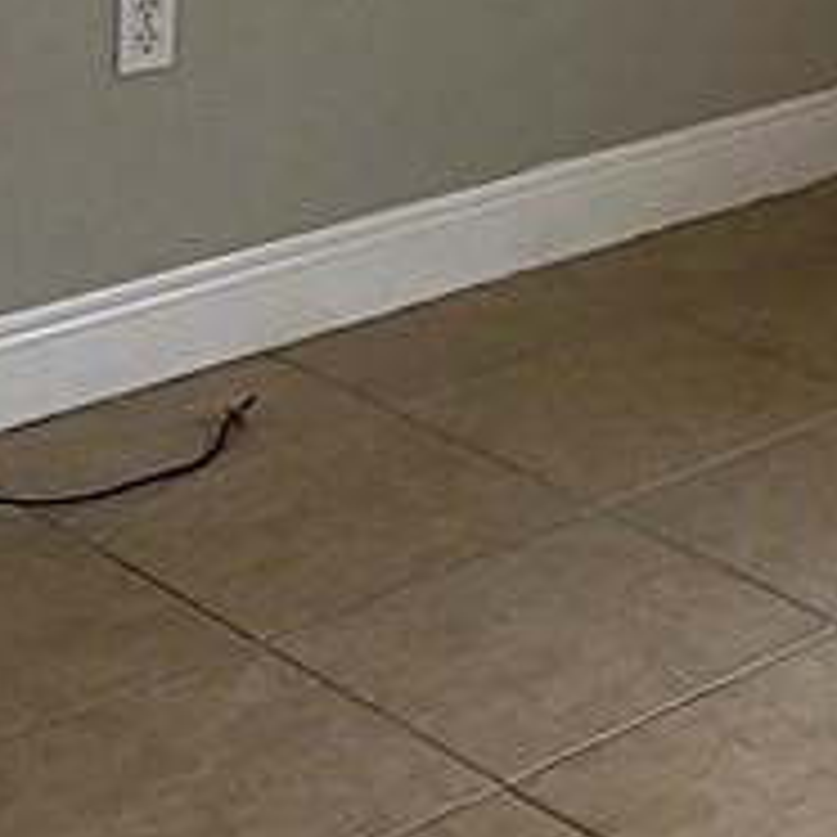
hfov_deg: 15.1
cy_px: -414
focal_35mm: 99
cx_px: 1526
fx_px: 2708
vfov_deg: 16.1
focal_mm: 2.2
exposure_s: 1/60
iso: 125
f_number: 2.2
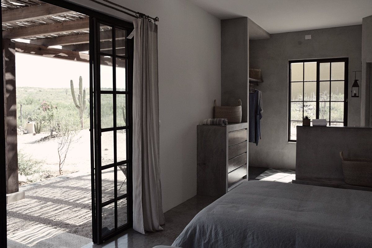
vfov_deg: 40.0
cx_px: 186
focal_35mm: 33
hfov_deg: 57.2
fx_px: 341
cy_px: 124
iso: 220
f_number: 8
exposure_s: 1/250
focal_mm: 22
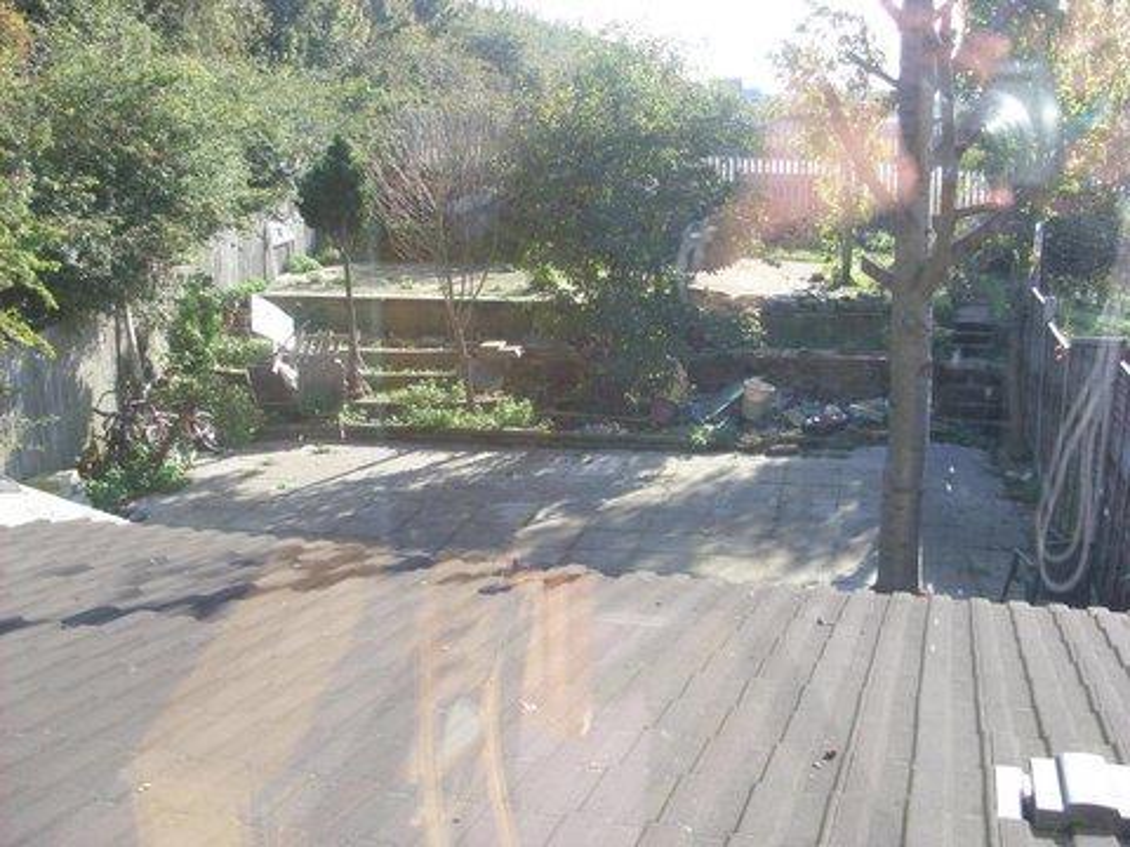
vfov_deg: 37.7
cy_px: 424
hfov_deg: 49.0
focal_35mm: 38
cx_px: 565
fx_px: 1240
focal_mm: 6.3
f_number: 2.8
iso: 50
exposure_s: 1/239
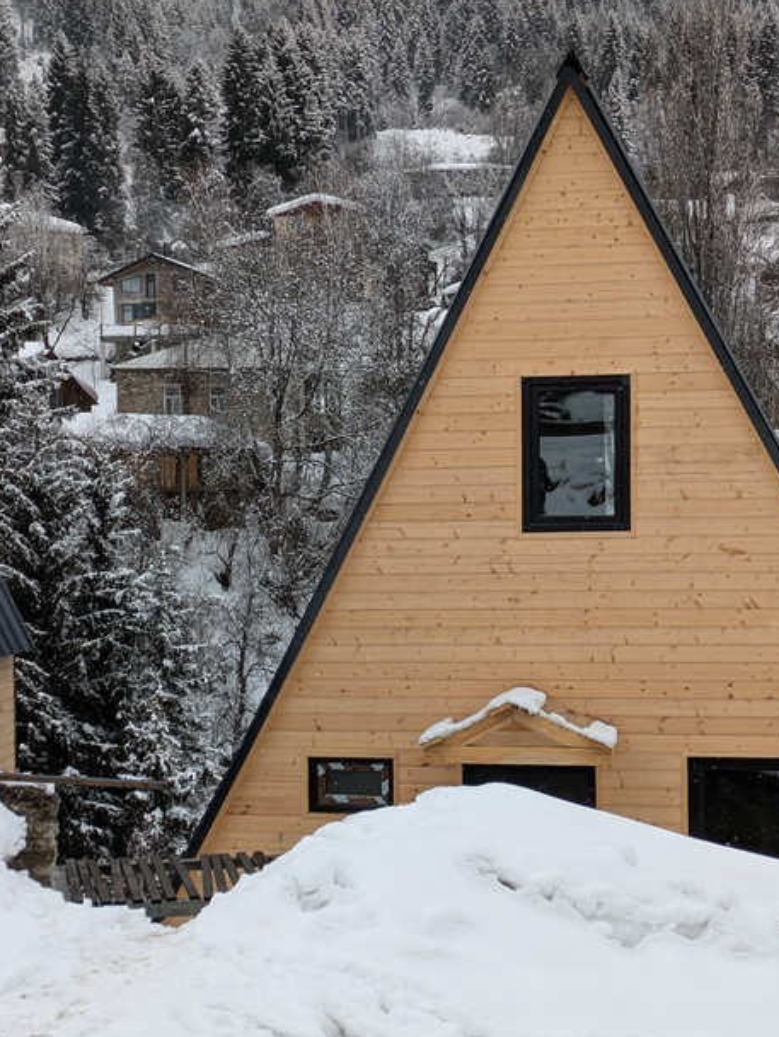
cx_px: 332
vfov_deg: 28.9
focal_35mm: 67
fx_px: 2008
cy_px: 565
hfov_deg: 21.9
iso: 43
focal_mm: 5.43
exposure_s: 1/760
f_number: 1.89
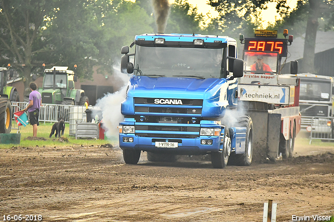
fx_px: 3200
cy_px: 111
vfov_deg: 4.0
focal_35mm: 345
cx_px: 167
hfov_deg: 6.0
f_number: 5.6
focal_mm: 230
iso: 1250
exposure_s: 1/1250
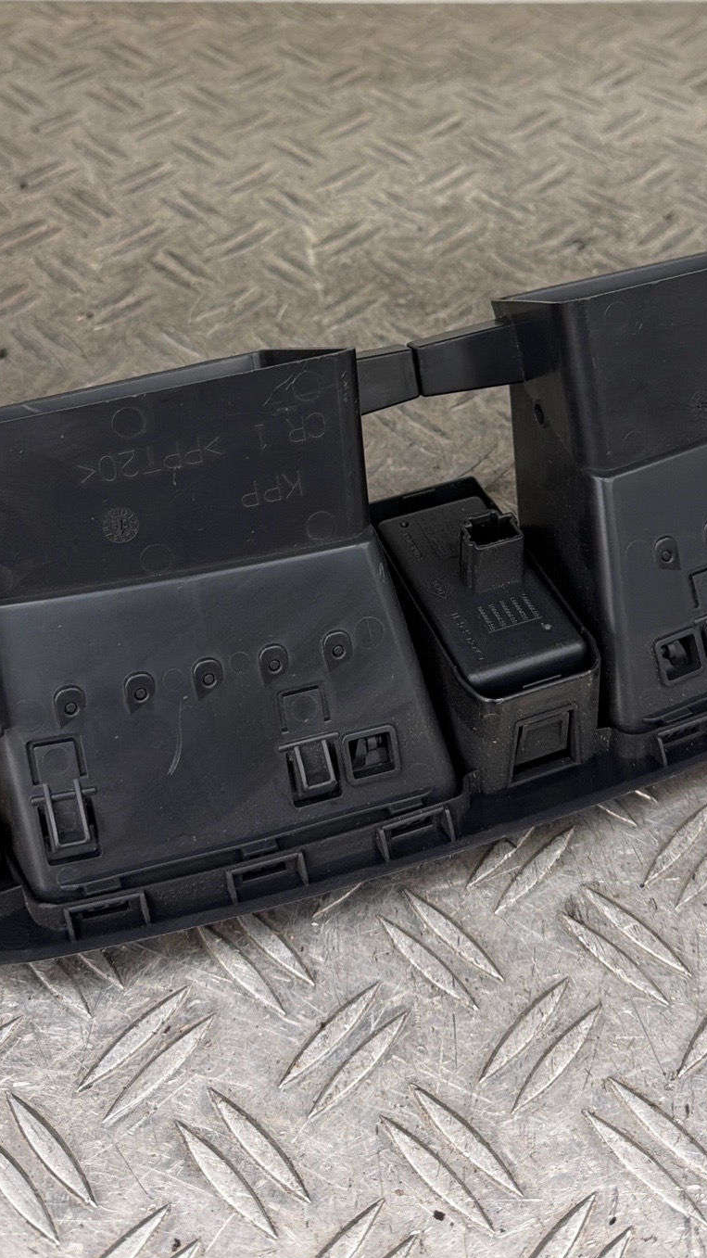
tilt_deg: -41.2
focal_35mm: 37
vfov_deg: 52.8
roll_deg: -1.8
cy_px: 400
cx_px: 398
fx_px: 1234
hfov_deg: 31.9
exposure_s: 1/100
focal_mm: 6.76
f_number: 1.78
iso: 200
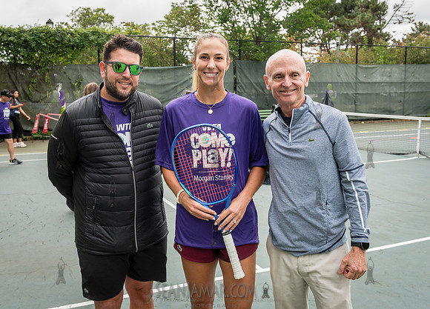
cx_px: 209
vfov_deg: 38.5
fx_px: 442
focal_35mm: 36
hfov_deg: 51.8
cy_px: 143
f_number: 5
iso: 1000
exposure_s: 1/500
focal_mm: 32
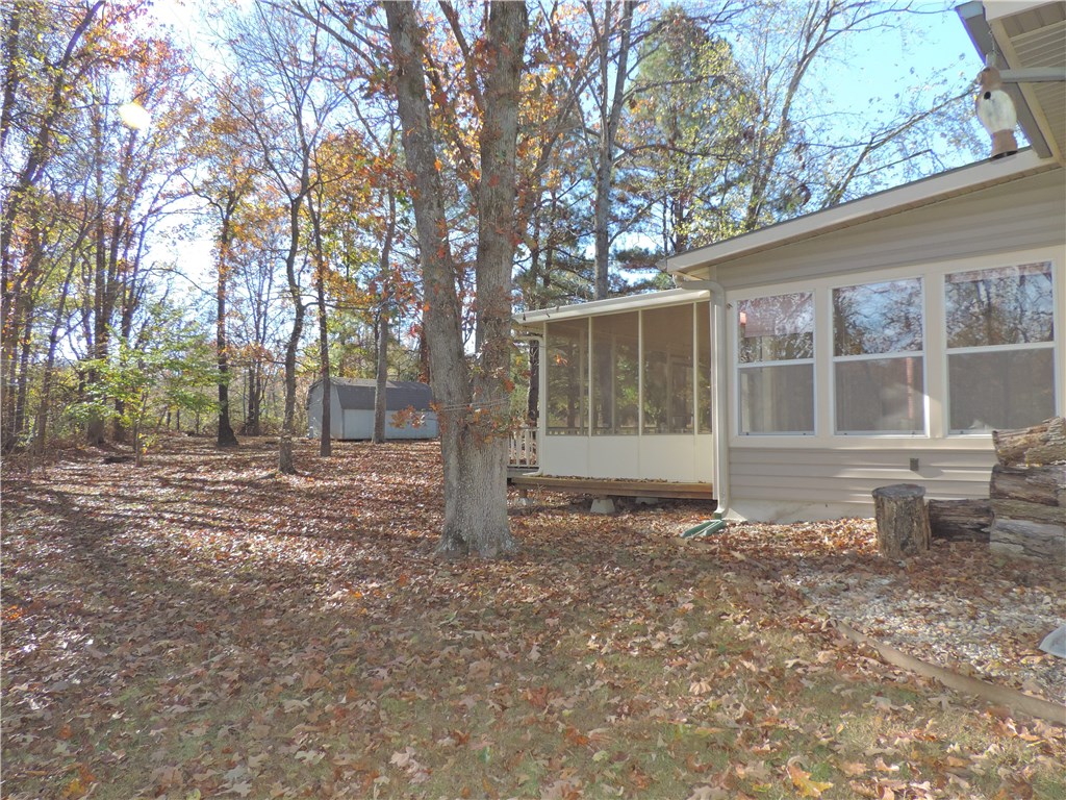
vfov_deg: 56.8
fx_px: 739
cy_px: 400
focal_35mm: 24
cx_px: 533
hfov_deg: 71.6
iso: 280
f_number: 3
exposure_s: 1/640
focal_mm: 4.3
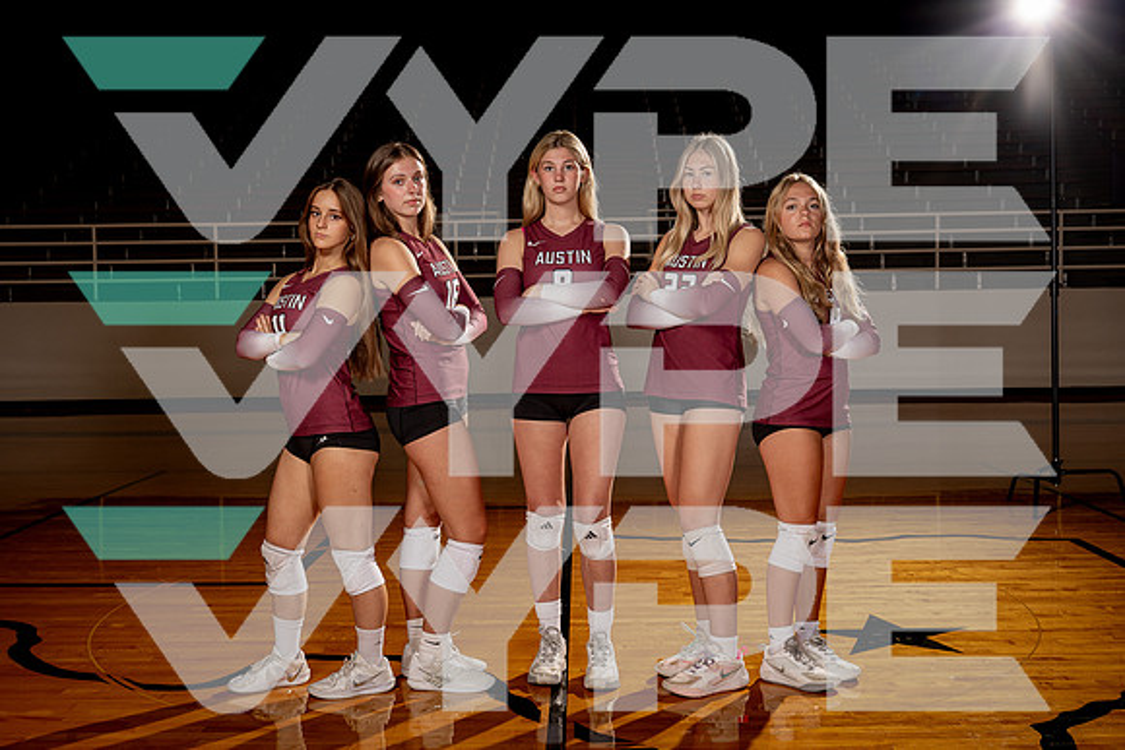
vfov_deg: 31.9
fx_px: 1313
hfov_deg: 46.4
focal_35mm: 42
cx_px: 562
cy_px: 375
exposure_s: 1/250
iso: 100
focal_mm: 42
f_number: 8
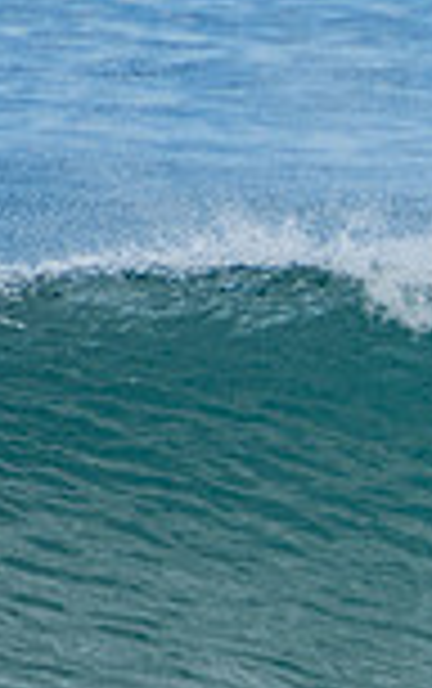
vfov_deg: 0.9
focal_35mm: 2318
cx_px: 1260
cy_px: 591
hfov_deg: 0.6
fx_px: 43543
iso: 280
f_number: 5.6
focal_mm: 400
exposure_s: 1/1250
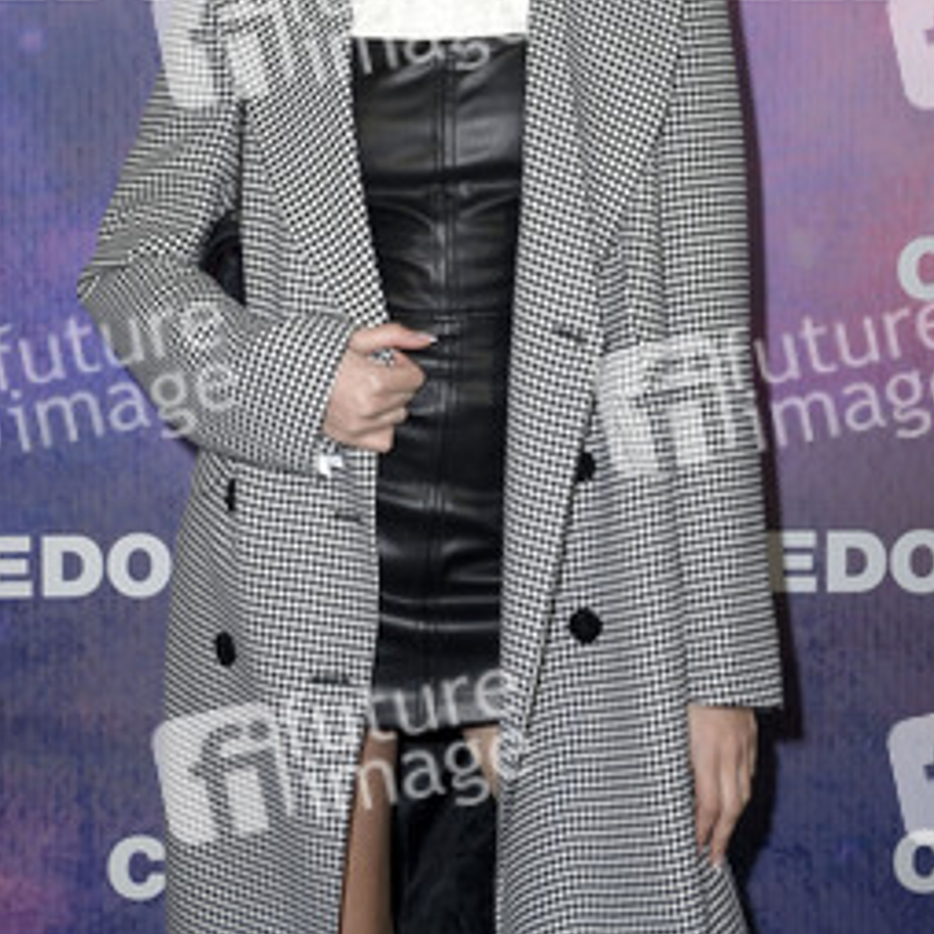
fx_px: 2534
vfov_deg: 20.7
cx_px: 449
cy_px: 206
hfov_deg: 20.9
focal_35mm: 83
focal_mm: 62
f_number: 5.6
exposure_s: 1/200
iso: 640
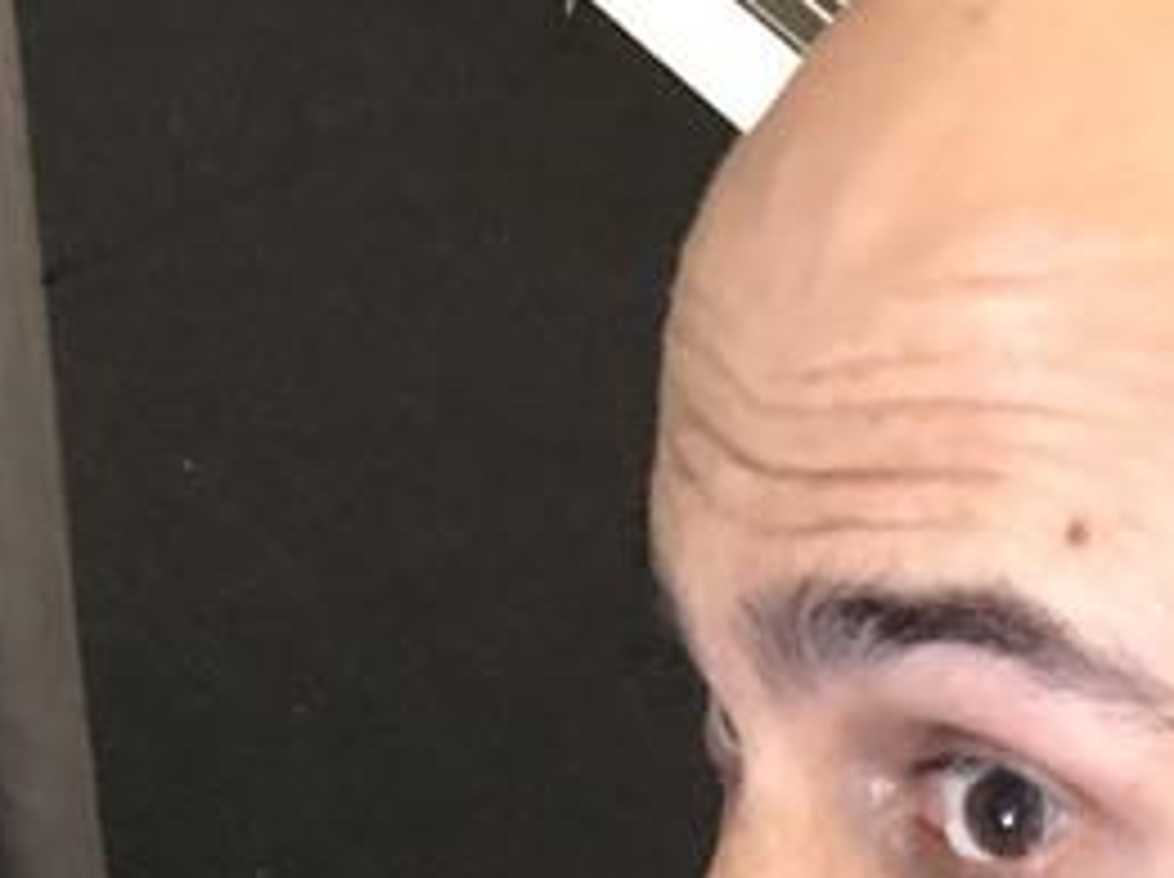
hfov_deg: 17.9
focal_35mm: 110
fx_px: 3726
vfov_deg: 12.4
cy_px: 1504
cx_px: 544
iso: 125
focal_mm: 3.99
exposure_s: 1/4
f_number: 1.8
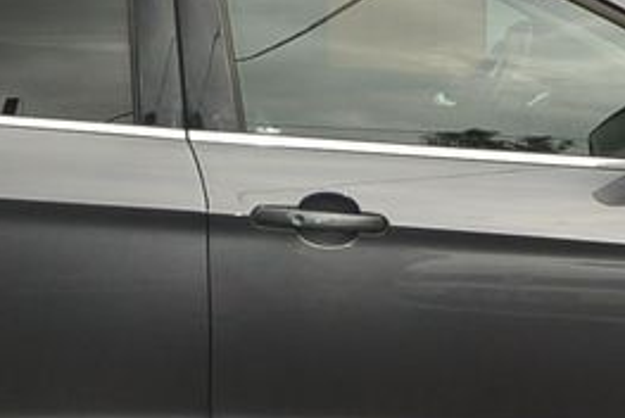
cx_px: 285
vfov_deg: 13.1
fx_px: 1825
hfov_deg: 19.4
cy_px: 153
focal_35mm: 105
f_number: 4.5
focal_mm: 10
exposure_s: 1/250
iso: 160
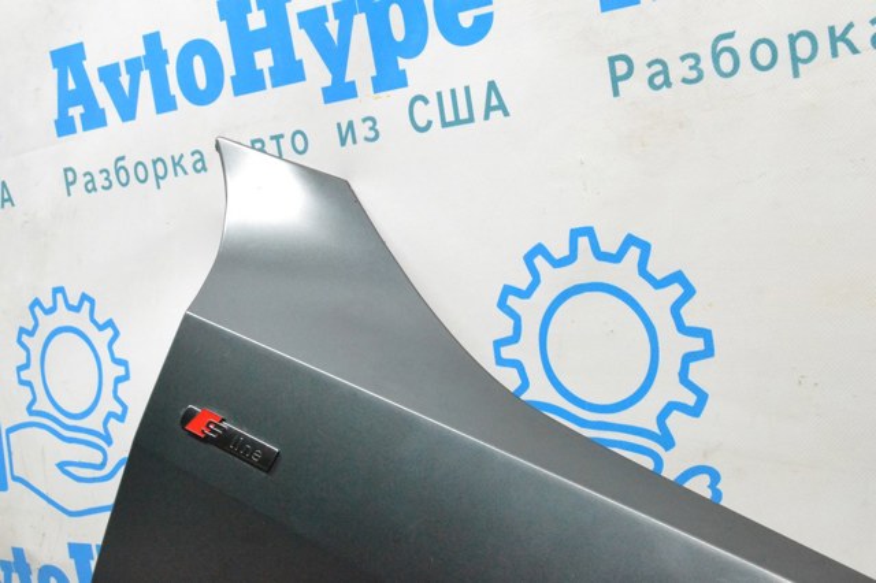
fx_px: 1167
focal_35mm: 48
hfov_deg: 41.1
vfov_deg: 28.0
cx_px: 438
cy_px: 292
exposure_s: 1/125
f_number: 10
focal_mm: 32
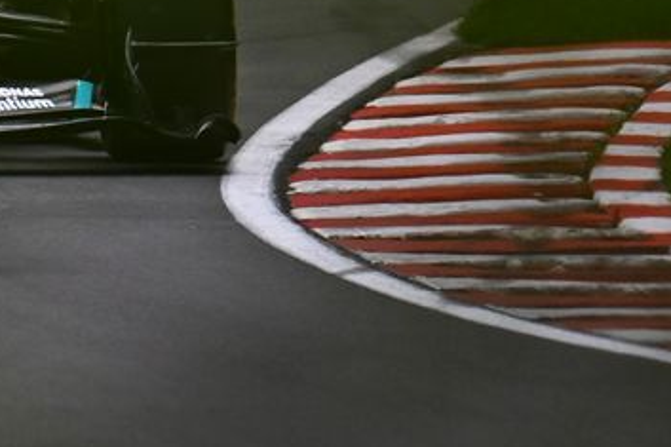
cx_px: -150
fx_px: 38041
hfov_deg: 1.0
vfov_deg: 0.7
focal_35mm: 2042
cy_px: -29
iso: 640
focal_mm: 400
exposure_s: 1/5000
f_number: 4.5
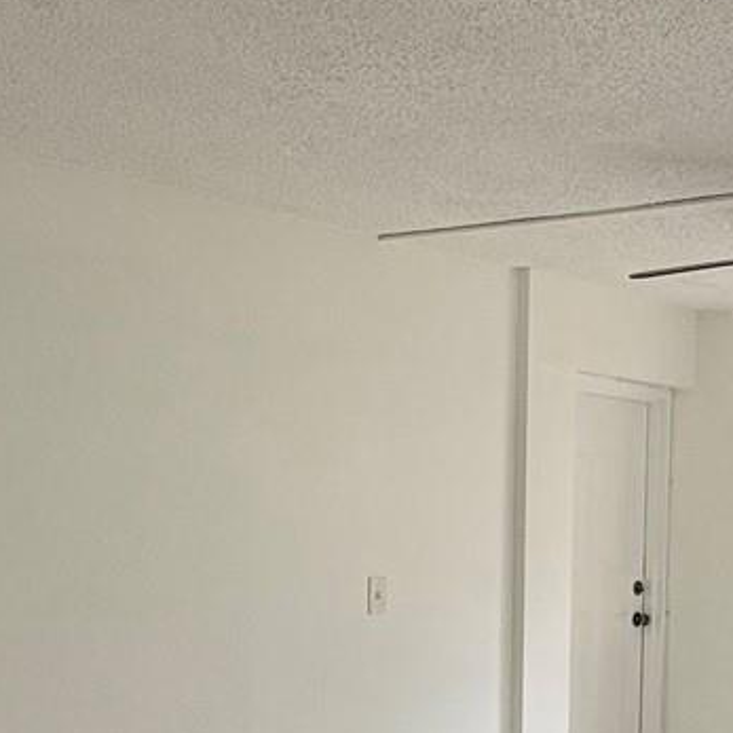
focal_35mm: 57
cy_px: 661
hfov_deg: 29.1
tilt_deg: -5.9
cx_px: 632
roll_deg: -1.1
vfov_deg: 28.8
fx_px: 1366
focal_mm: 2.22
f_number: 2.2
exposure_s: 1/290
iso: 64
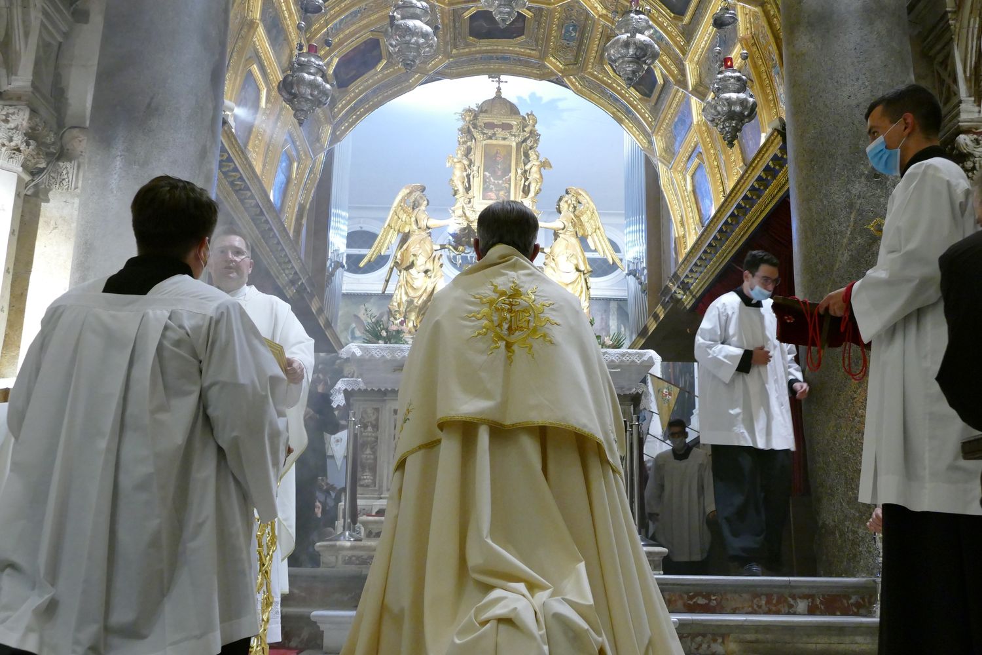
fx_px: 982
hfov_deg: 53.1
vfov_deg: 36.9
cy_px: 328
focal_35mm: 36
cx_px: 491
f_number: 3.1
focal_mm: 13.16
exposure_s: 1/40
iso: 1600
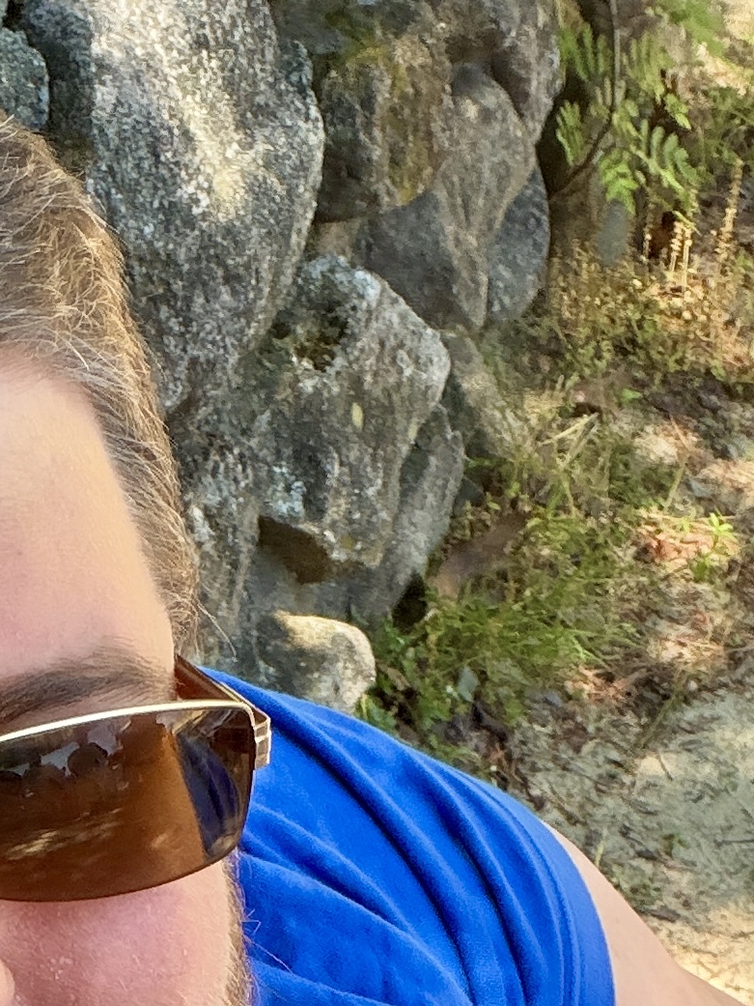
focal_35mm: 89
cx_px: 207
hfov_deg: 16.5
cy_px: 1320
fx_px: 2584
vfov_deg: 20.1
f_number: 1.9
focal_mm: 2.71
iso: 80
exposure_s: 1/184
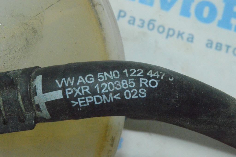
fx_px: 540
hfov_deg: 24.6
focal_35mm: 82
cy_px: 78
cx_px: 118
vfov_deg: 16.5
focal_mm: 55
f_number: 36
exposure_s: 1/50
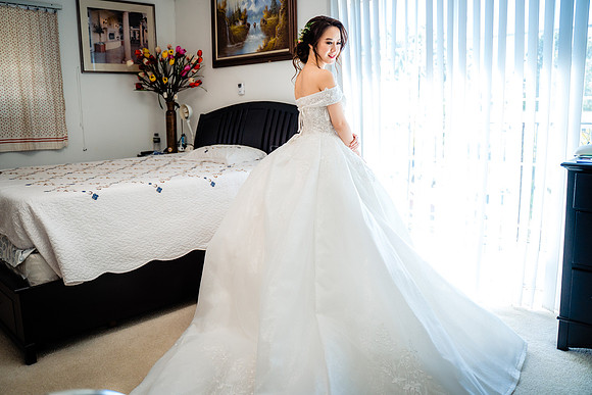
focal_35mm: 29
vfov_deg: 45.0
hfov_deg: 63.7
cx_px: 286
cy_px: 191
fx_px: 476
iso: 500
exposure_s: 1/320
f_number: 2.8
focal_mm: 28
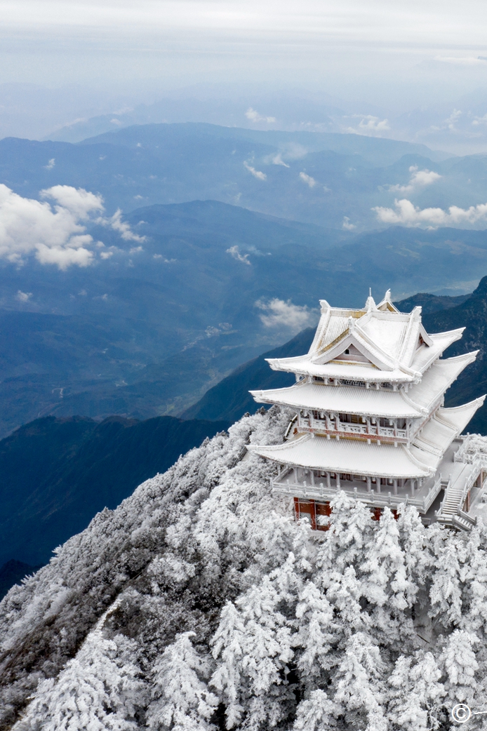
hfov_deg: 28.7
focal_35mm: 43
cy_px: 359
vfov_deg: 45.4
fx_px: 873
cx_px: 515
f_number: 11
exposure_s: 1/50
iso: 200
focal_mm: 10.26
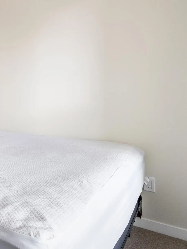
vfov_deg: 53.5
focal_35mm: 34
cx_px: -79
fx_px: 245
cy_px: 98
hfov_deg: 29.5
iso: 640
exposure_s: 1/50
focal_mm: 14
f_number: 6.3
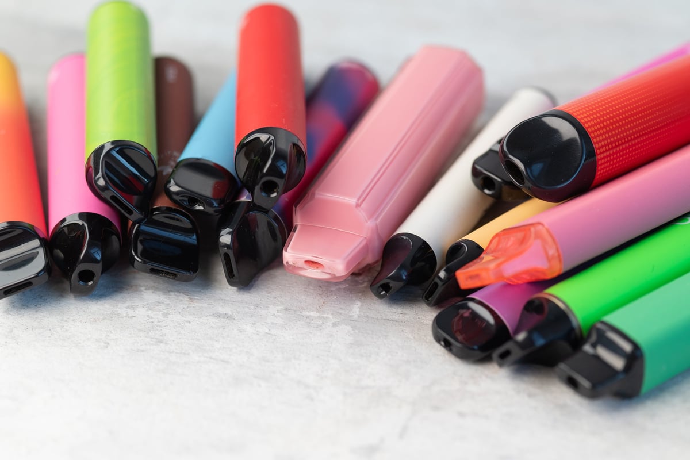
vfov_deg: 13.0
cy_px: 230
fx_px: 2012
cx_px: 345
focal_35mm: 105
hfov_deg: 19.5
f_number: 5
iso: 320
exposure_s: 1/125
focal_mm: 105
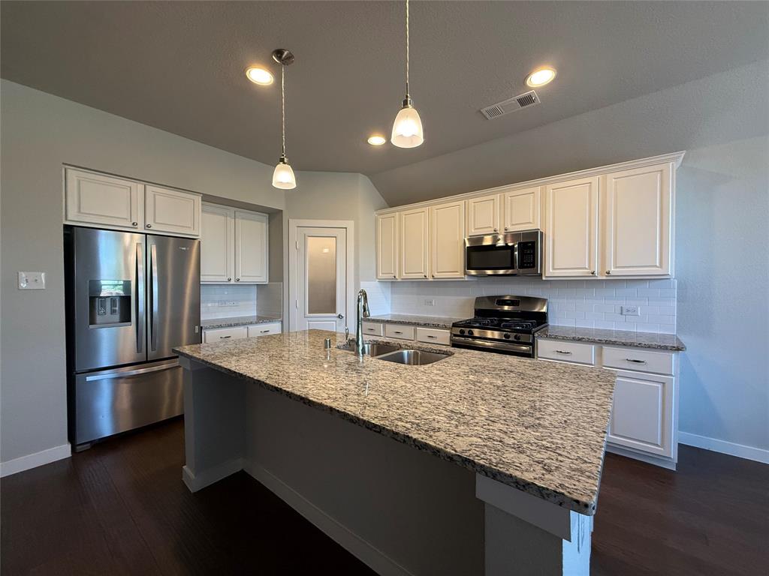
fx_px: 311
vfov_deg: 85.7
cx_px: 384
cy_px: 288
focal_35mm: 14
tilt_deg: -0.7
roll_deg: -0.3
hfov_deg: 102.1
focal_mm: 2.22
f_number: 2.2
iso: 320
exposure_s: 1/120
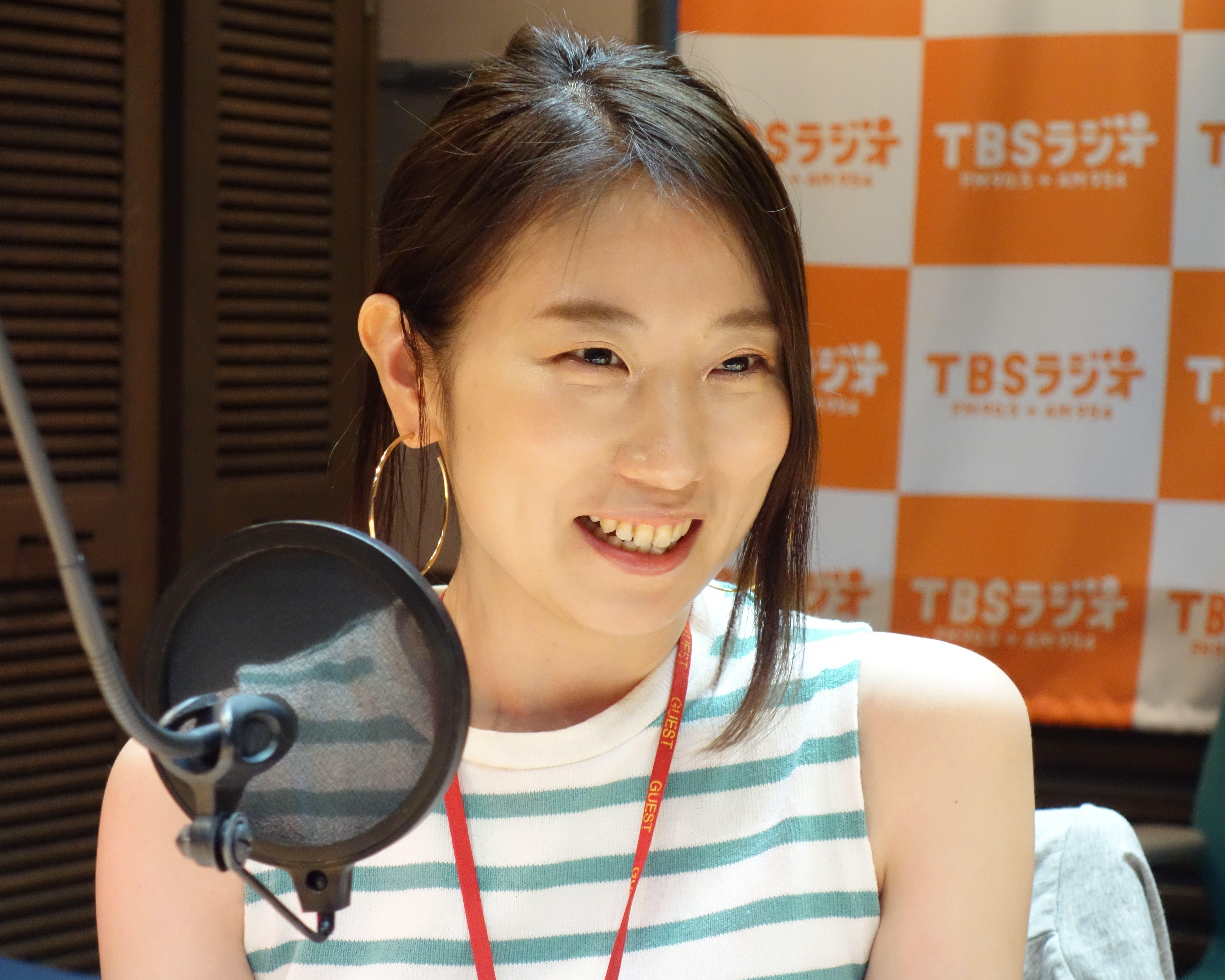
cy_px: 489
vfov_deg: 15.1
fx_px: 3698
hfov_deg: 18.8
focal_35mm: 102
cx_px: 619
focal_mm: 33.56
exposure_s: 1/30
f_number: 4.5
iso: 1600
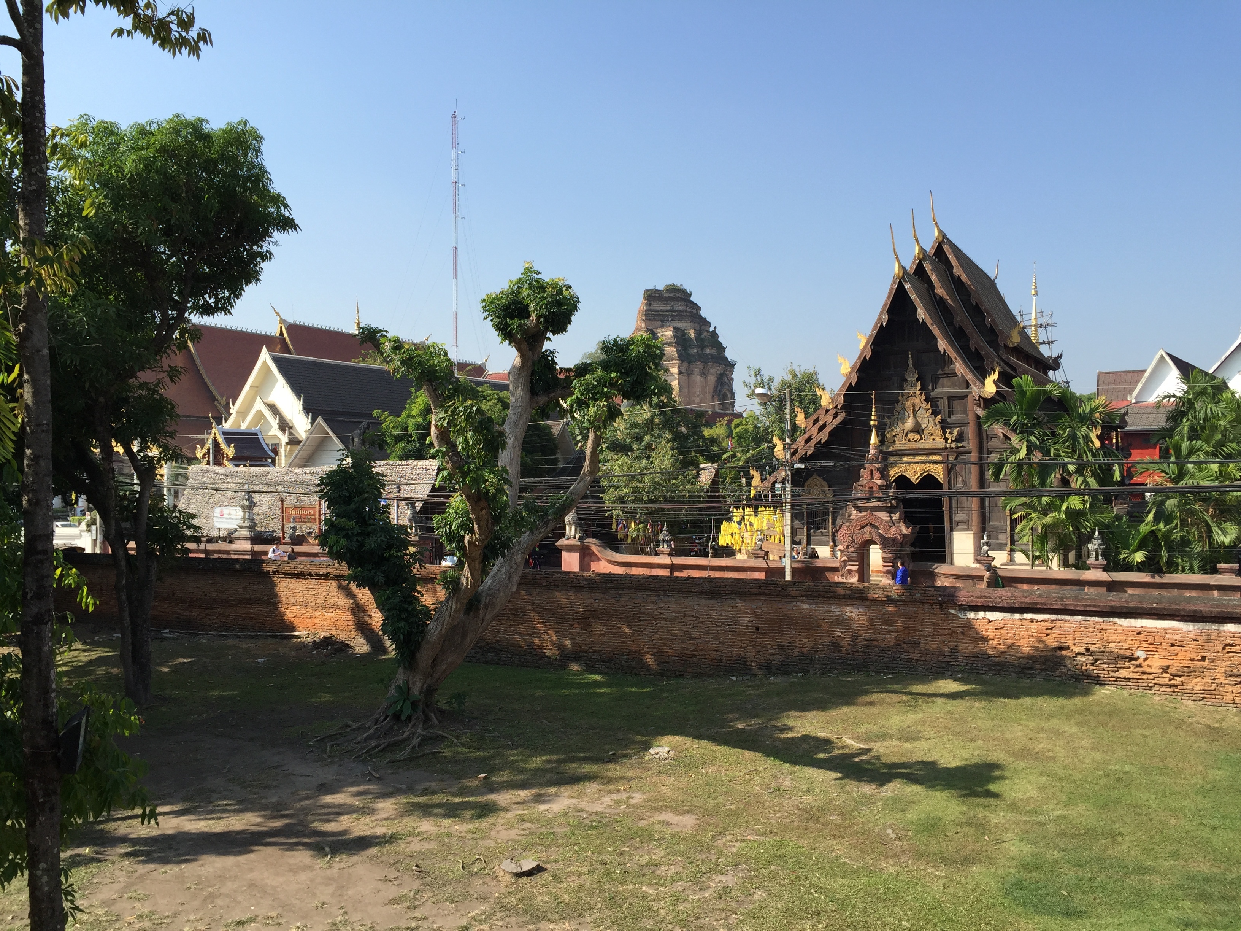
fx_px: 1040
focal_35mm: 29
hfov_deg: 61.7
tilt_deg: +0.7
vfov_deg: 48.2
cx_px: 620
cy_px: 466
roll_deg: -0.3
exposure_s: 1/1199
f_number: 2.2
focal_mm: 4.15
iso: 32
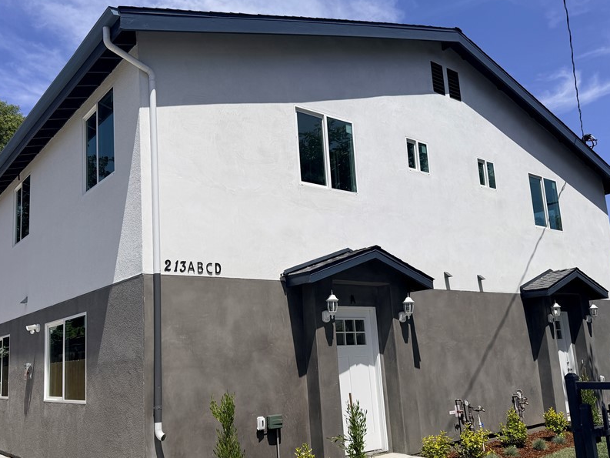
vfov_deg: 45.3
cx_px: 262
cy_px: 262
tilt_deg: +10.3
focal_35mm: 31
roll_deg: +2.9
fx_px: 546
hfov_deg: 58.1
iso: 80
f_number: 1.78
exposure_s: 1/10309
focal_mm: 6.76
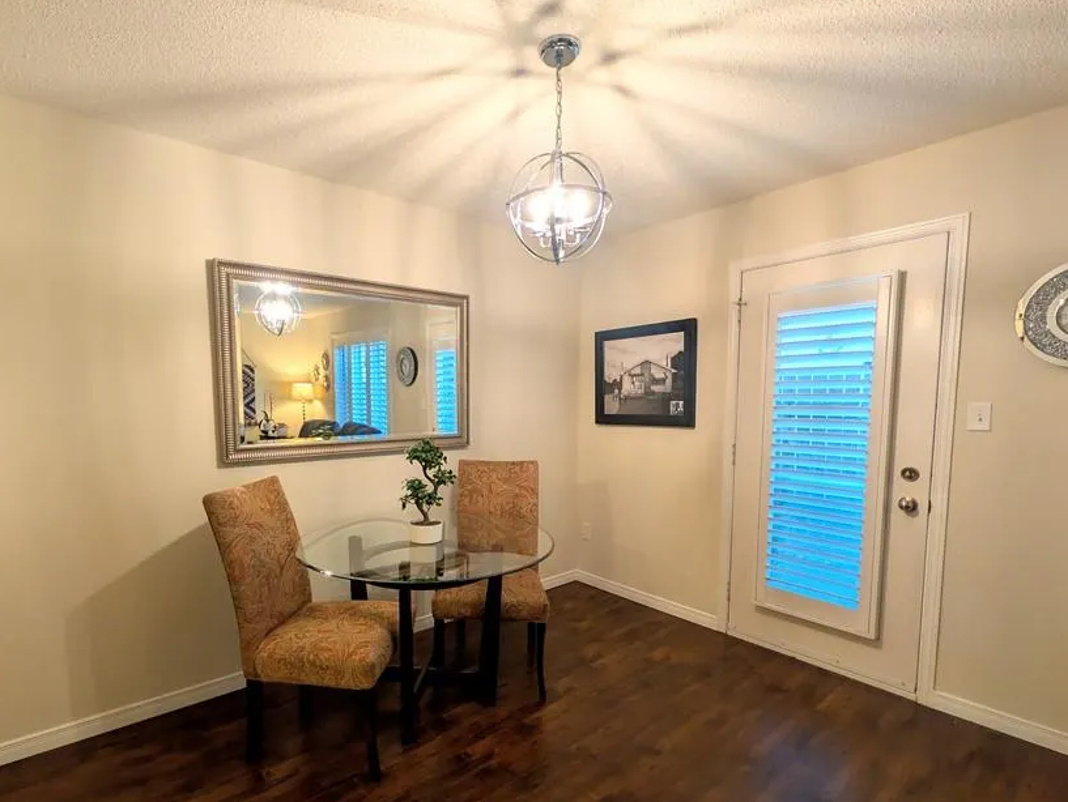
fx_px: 463
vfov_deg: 81.5
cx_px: 483
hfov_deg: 97.8
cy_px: 445
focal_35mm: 15
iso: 95
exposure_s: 1/40
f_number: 1.7
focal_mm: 2.02
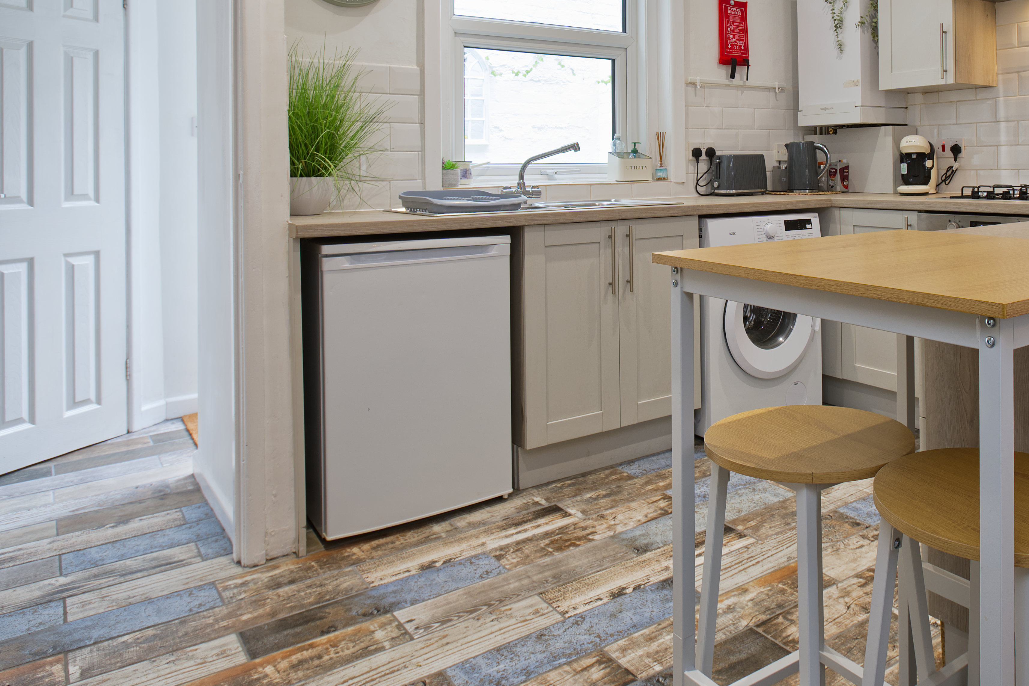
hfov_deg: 62.7
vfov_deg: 44.6
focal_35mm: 28
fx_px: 800
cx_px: 738
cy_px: 157
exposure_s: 1/5
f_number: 8
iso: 160
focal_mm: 16
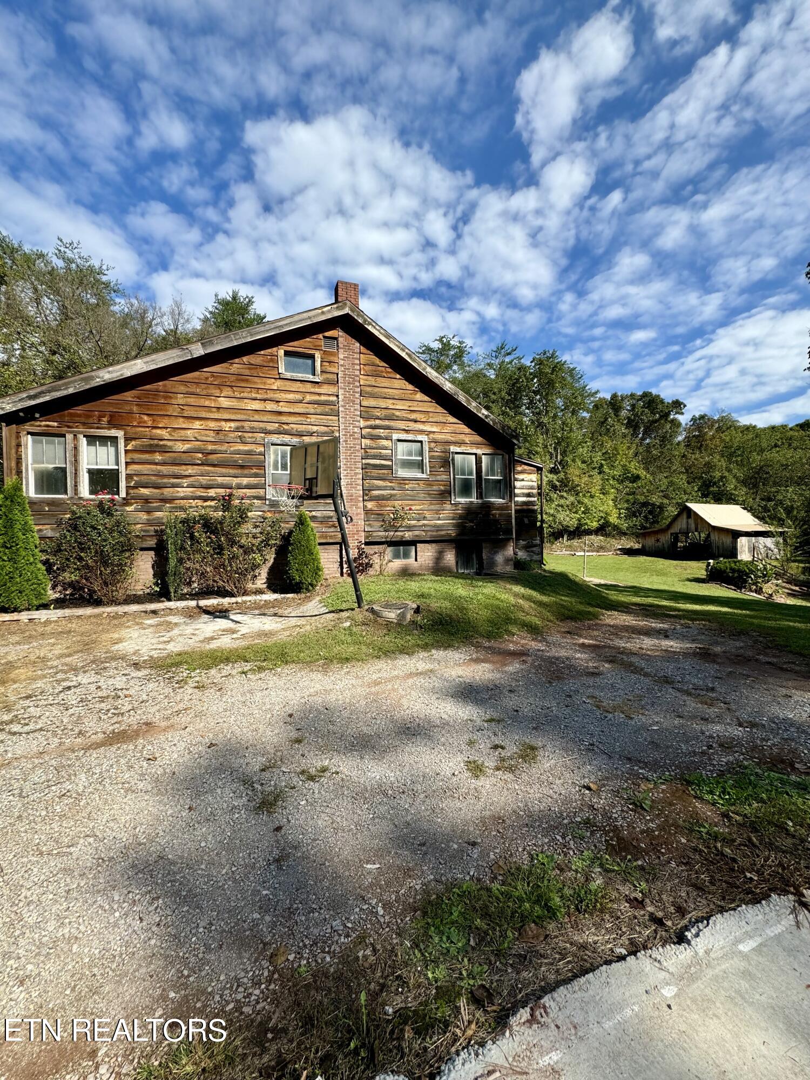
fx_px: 437
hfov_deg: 85.7
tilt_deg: -0.1
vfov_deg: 102.1
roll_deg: +2.0
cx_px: 405
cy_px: 540
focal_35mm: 14
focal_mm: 2.22
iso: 40
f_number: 2.2
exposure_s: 1/1160
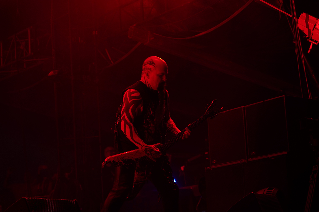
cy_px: 106
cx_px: 160
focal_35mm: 83
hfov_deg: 24.5
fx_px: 735
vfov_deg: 16.5
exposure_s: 1/100
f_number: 4
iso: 800
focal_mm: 83
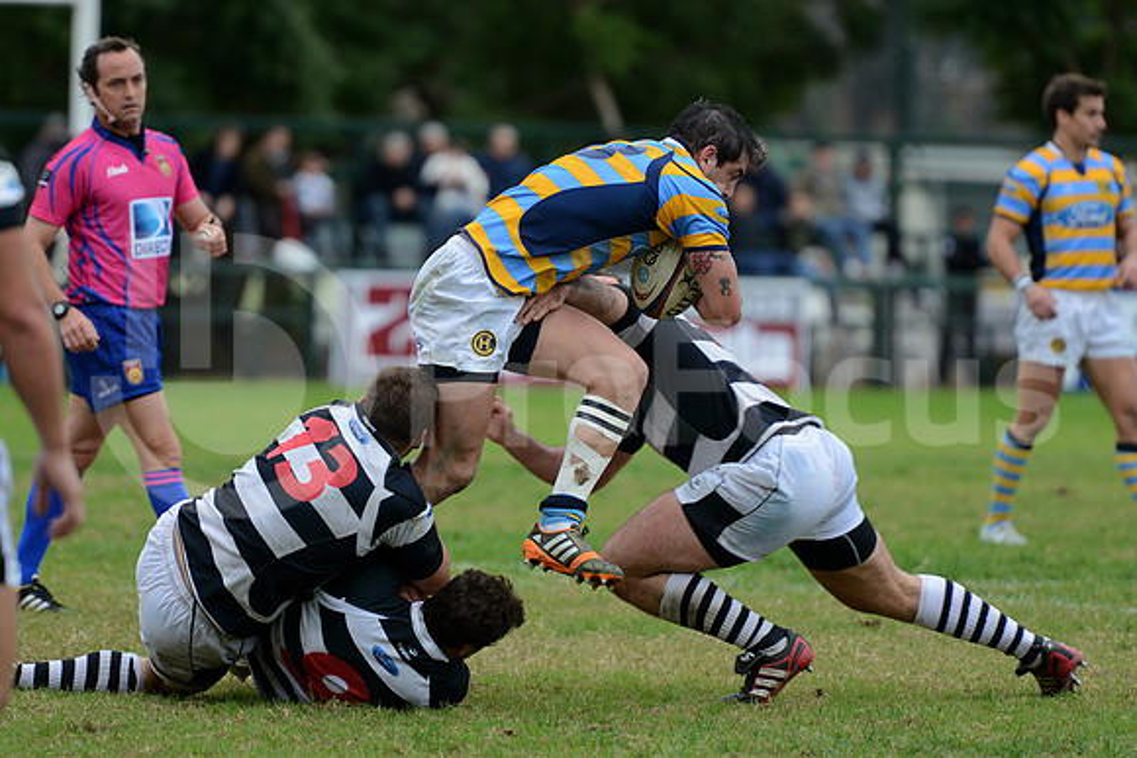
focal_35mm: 270
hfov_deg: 7.6
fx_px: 8529
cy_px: 379
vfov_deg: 5.1
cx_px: 568
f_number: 4
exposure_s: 1/500
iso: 2000
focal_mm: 270
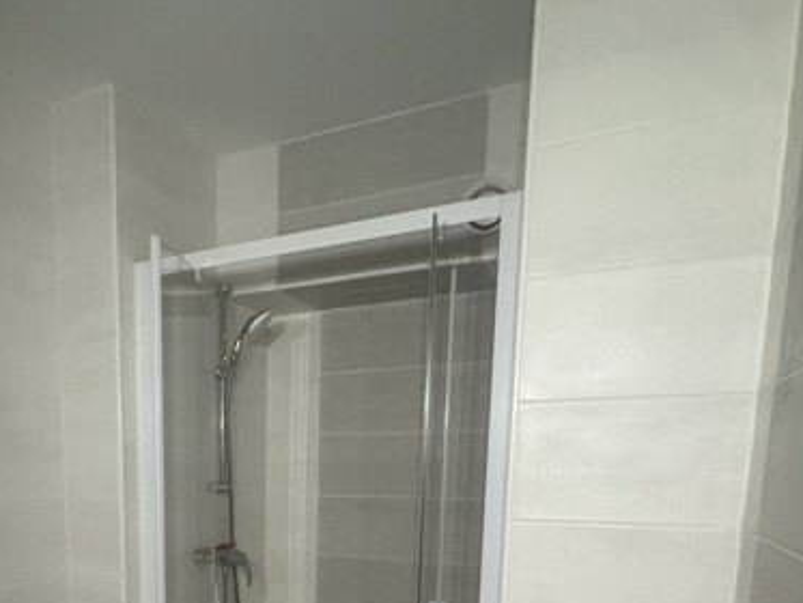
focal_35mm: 30
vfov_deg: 41.8
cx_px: 237
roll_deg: +0.3
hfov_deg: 57.9
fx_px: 696
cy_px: 575
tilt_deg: -8.4
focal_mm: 2.22
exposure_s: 1/60
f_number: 2.2
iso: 1250
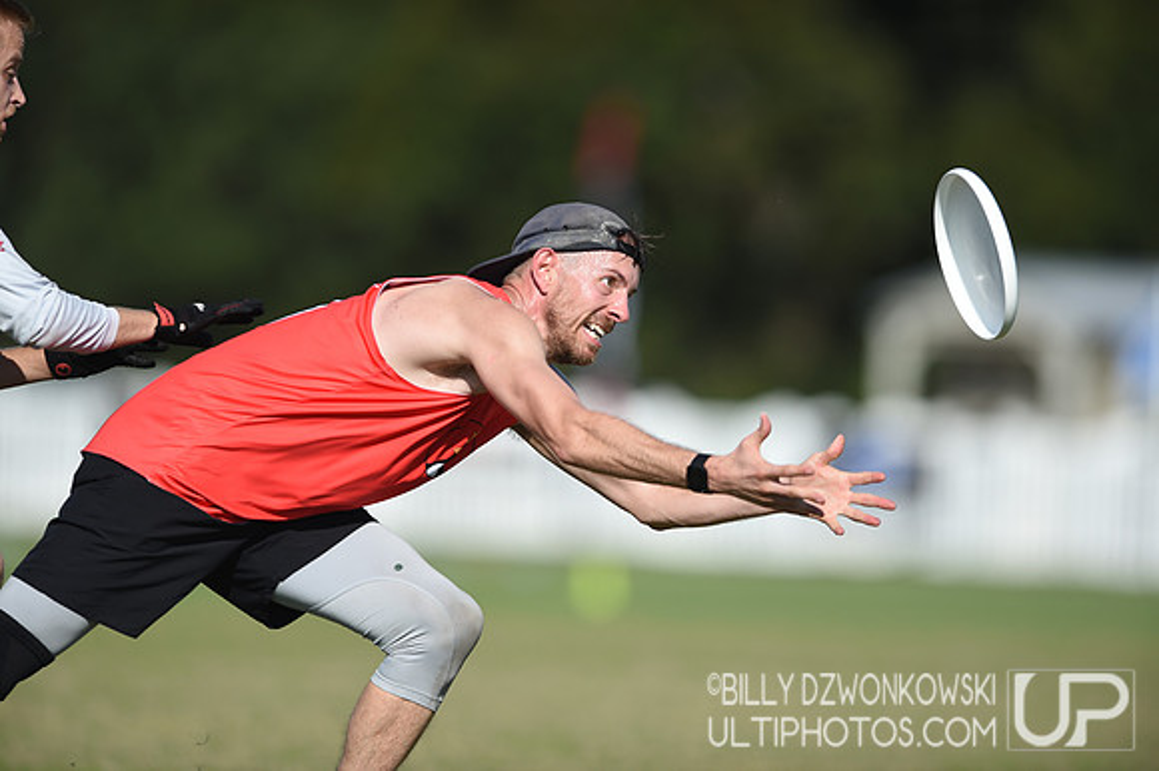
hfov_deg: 5.2
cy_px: 386
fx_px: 12870
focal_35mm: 400
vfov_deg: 3.4
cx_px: 580
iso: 100
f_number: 3.5
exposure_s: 1/2500
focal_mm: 400
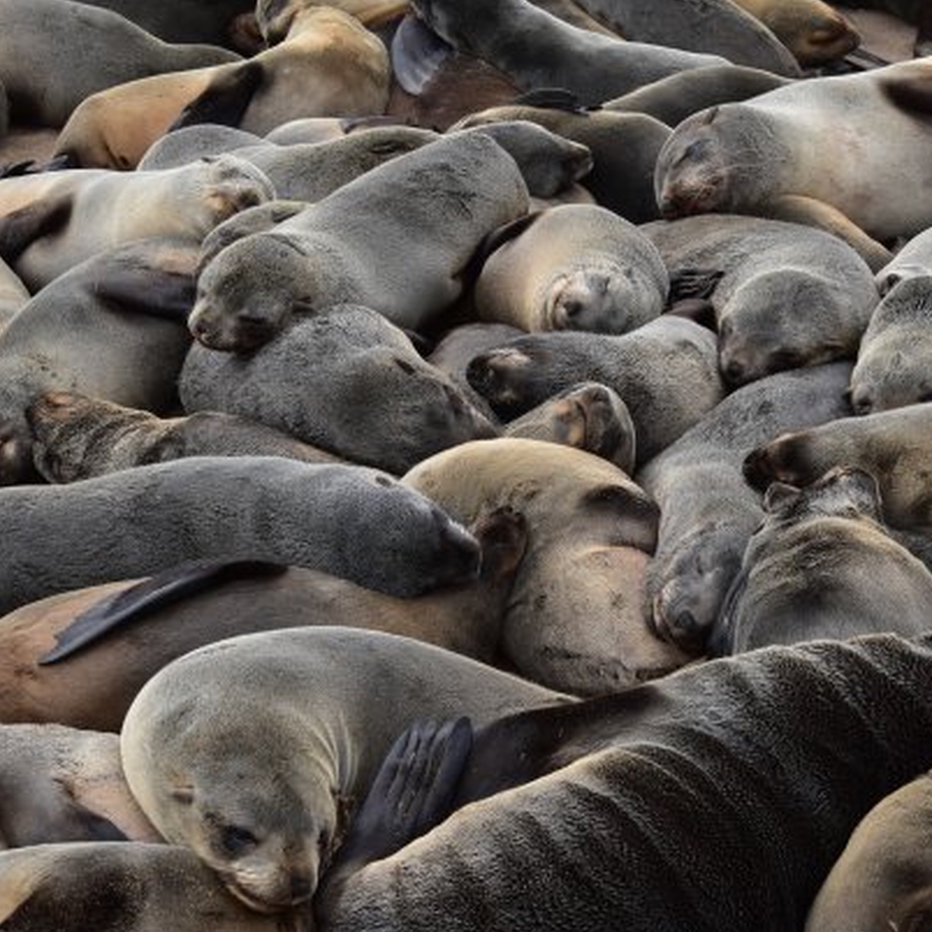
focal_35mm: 107
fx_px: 3249
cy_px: 468
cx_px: 519
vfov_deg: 16.3
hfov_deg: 16.3
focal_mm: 55
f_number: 10
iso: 400
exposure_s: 1/320
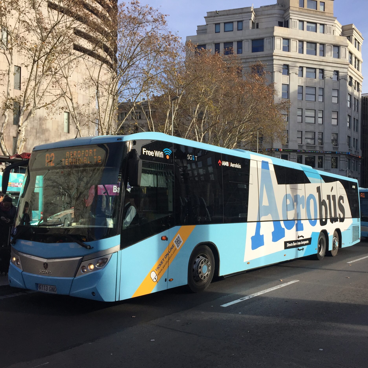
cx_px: 226
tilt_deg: +0.8
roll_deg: -1.5
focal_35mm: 35
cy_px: 188
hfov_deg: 46.9
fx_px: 421
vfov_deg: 47.2
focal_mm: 4.15
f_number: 2.2
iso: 32
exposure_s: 1/1582
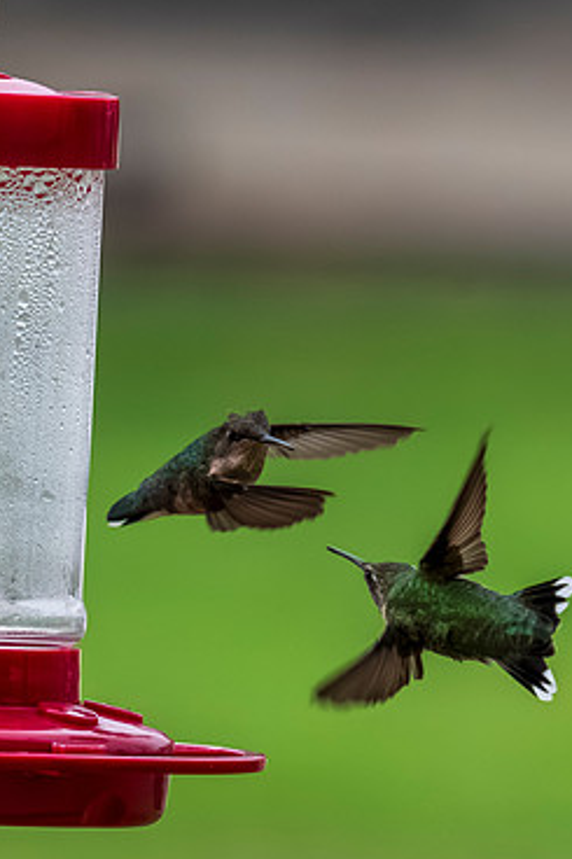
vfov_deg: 2.1
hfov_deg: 1.4
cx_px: -91
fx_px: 23329
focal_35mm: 978
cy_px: 628
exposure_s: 1/2500
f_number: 9
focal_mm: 330
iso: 3200
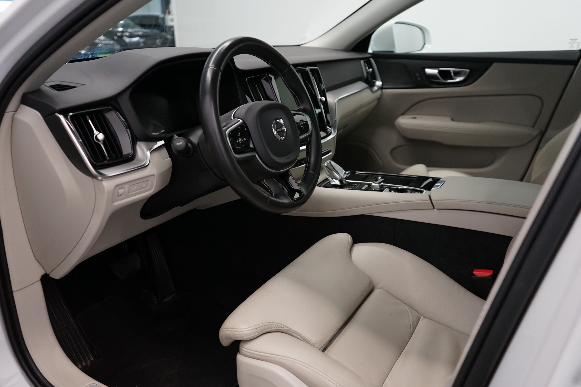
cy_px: 194
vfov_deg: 45.0
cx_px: 290
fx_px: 468
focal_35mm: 29
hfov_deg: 63.7
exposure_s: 1/160
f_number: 3.5
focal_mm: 29
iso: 2000
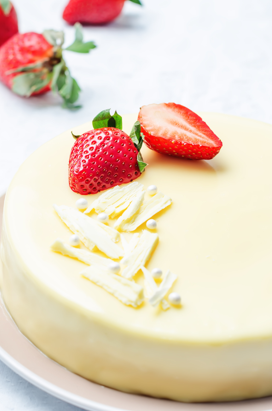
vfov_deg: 21.3
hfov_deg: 14.2
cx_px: 118
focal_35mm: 96
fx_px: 1093
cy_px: 191
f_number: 5.6
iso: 100
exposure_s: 1/100
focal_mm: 50
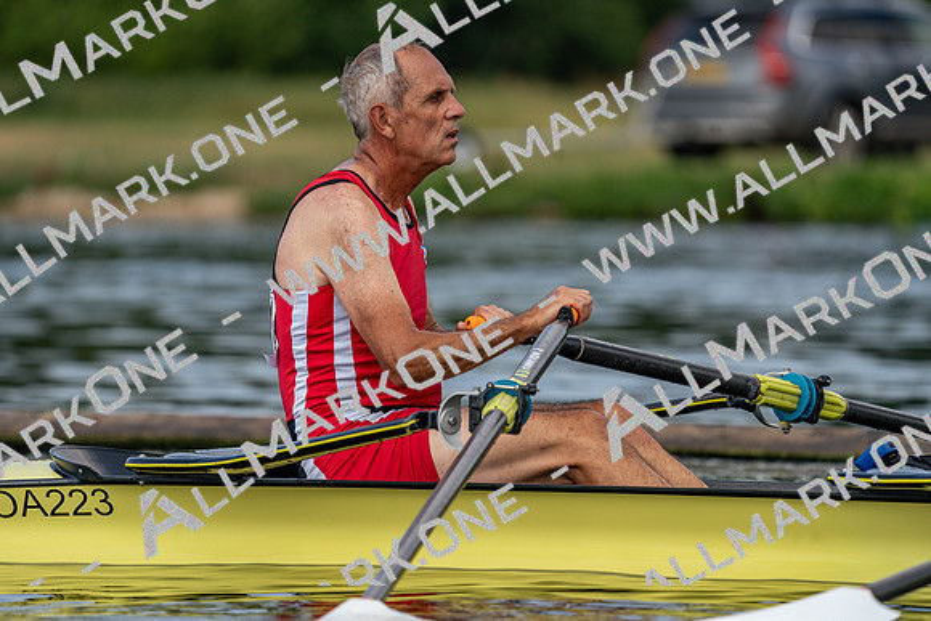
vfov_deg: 3.3
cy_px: 310
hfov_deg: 5.0
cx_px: 466
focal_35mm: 411
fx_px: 10631
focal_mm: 411
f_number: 6.3
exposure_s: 1/1600
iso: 400
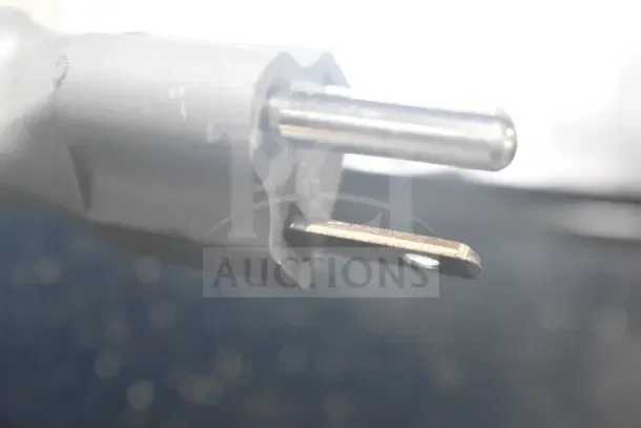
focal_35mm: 82
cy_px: 214
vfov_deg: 16.6
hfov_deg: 24.6
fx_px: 1469
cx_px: 320
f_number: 6.3
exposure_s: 1/160
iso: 6400
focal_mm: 55
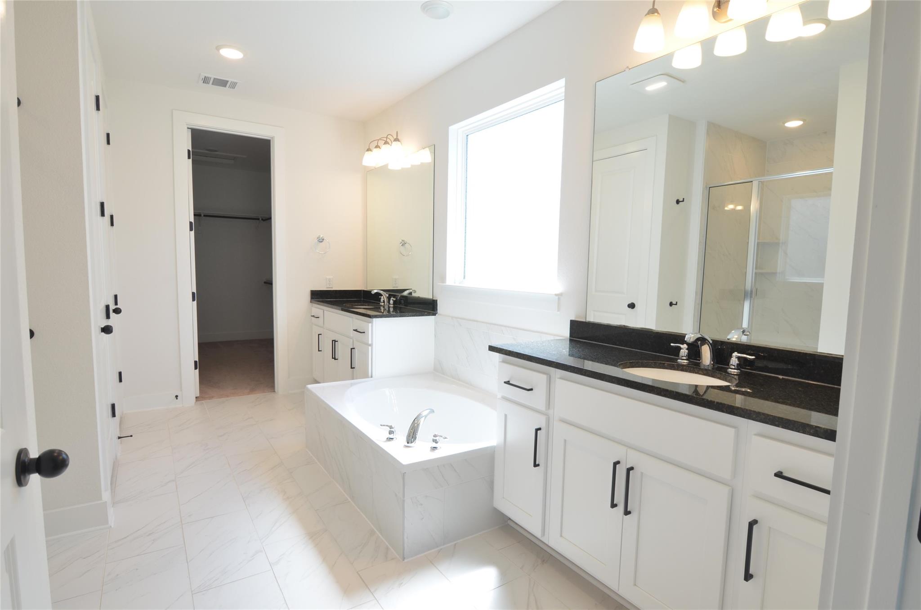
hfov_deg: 90.1
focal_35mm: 18
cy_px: 305
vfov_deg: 67.1
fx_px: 459
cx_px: 460
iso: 160
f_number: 8
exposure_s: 1/13
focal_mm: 12
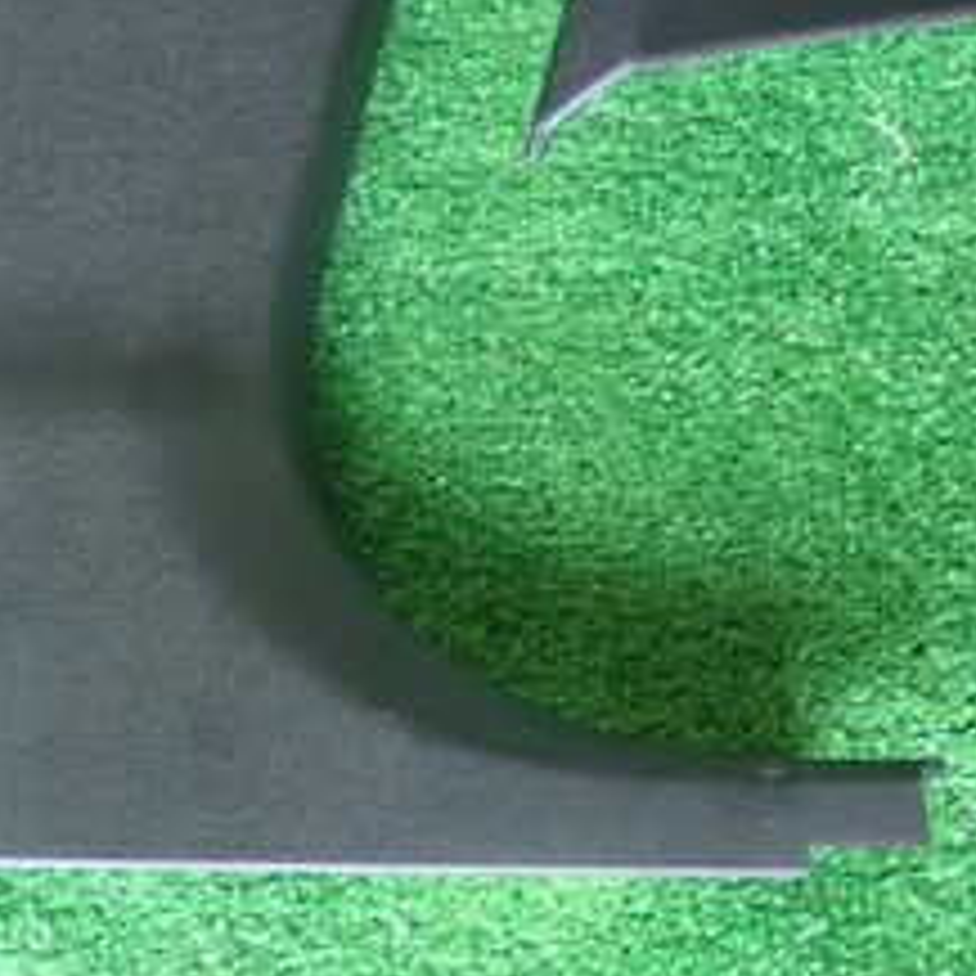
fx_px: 4530
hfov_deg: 12.0
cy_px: 270
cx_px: -180
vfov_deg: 12.3
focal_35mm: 142
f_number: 3.5
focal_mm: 10.35
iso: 800
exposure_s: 1/25
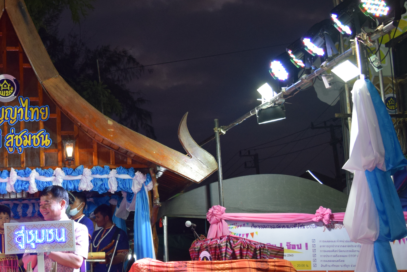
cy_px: 168
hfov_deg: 30.0
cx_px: 11
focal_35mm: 63
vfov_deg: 21.5
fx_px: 712
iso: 800
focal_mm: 21
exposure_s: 1/100
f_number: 5
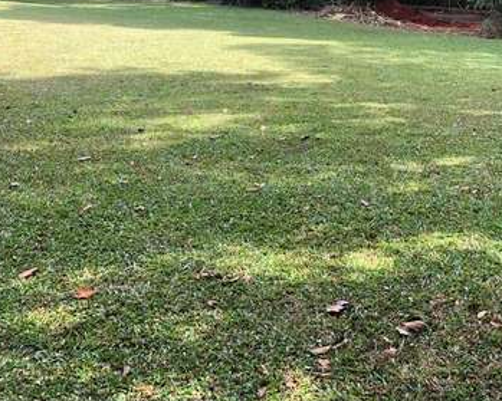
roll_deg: +2.2
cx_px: 417
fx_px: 698
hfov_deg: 37.8
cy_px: 93
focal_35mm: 47
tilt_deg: -10.7
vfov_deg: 31.4
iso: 20
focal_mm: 4
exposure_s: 1/120
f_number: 1.8
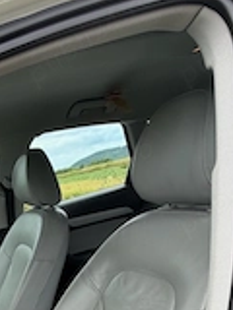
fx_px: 314
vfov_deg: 39.7
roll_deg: +13.3
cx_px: -21
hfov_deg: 35.1
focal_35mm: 35
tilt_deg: -27.0
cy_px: 362
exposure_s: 1/590
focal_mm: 2.22
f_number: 2.2
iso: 40
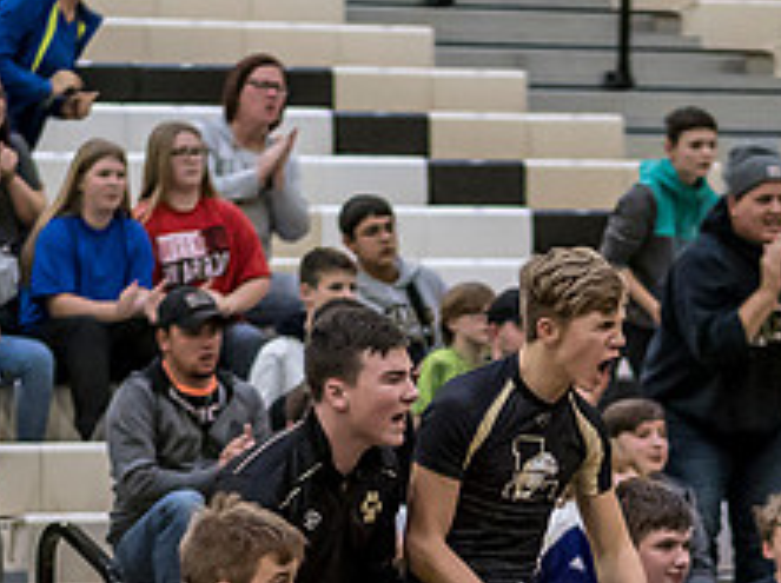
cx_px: 707
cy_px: 852
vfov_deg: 4.6
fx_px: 7208
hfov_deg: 6.2
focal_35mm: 320
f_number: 1.2
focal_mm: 45
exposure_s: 1/1600
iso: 1600
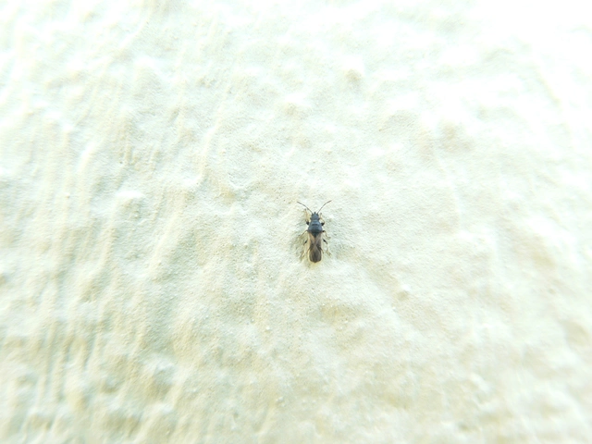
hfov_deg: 22.5
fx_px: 1488
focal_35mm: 87
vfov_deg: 17.0
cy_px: 222
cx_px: 296
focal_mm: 14.5
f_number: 2.8
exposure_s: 1/25
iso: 100
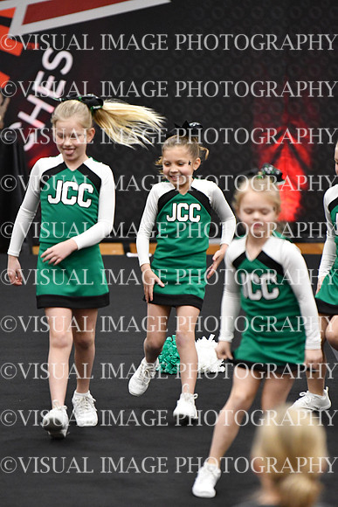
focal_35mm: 300
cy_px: 254
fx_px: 4222
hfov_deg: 4.6
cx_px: 169
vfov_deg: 6.9
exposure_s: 1/800
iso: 5000
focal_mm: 200
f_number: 2.8
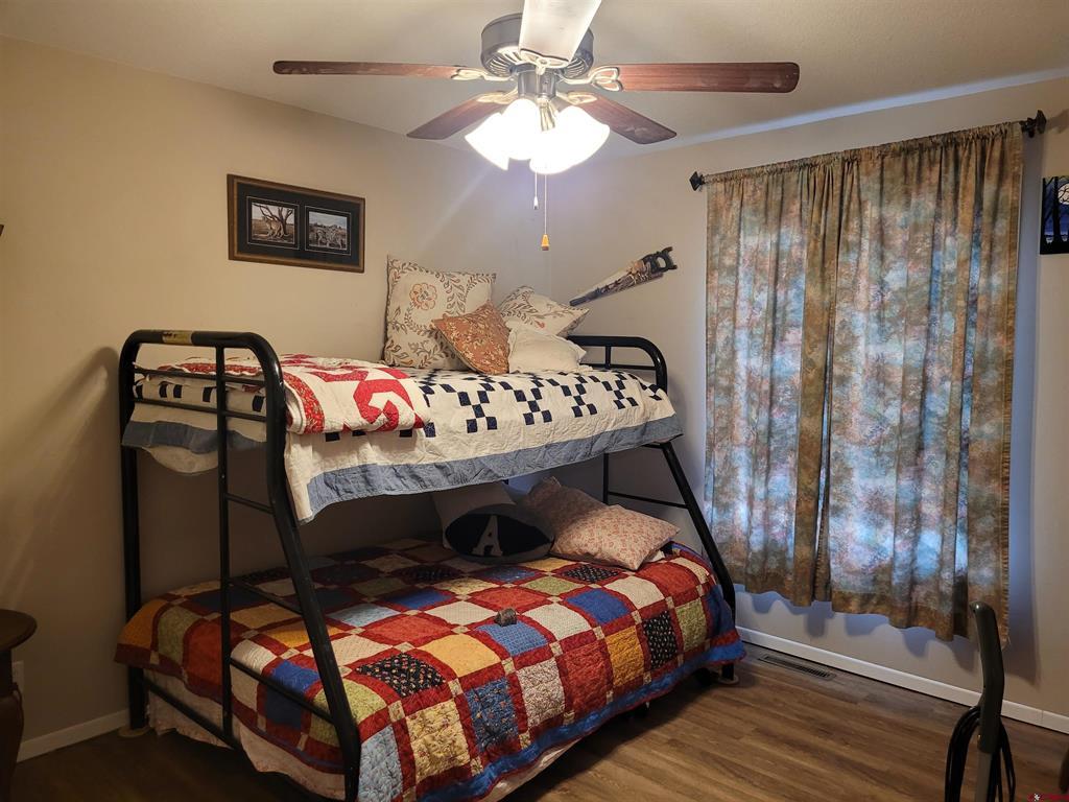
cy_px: 401
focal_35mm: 26
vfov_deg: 53.1
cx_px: 534
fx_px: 803
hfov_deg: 67.3
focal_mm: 5.4
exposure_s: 1/40
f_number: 1.8
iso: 250
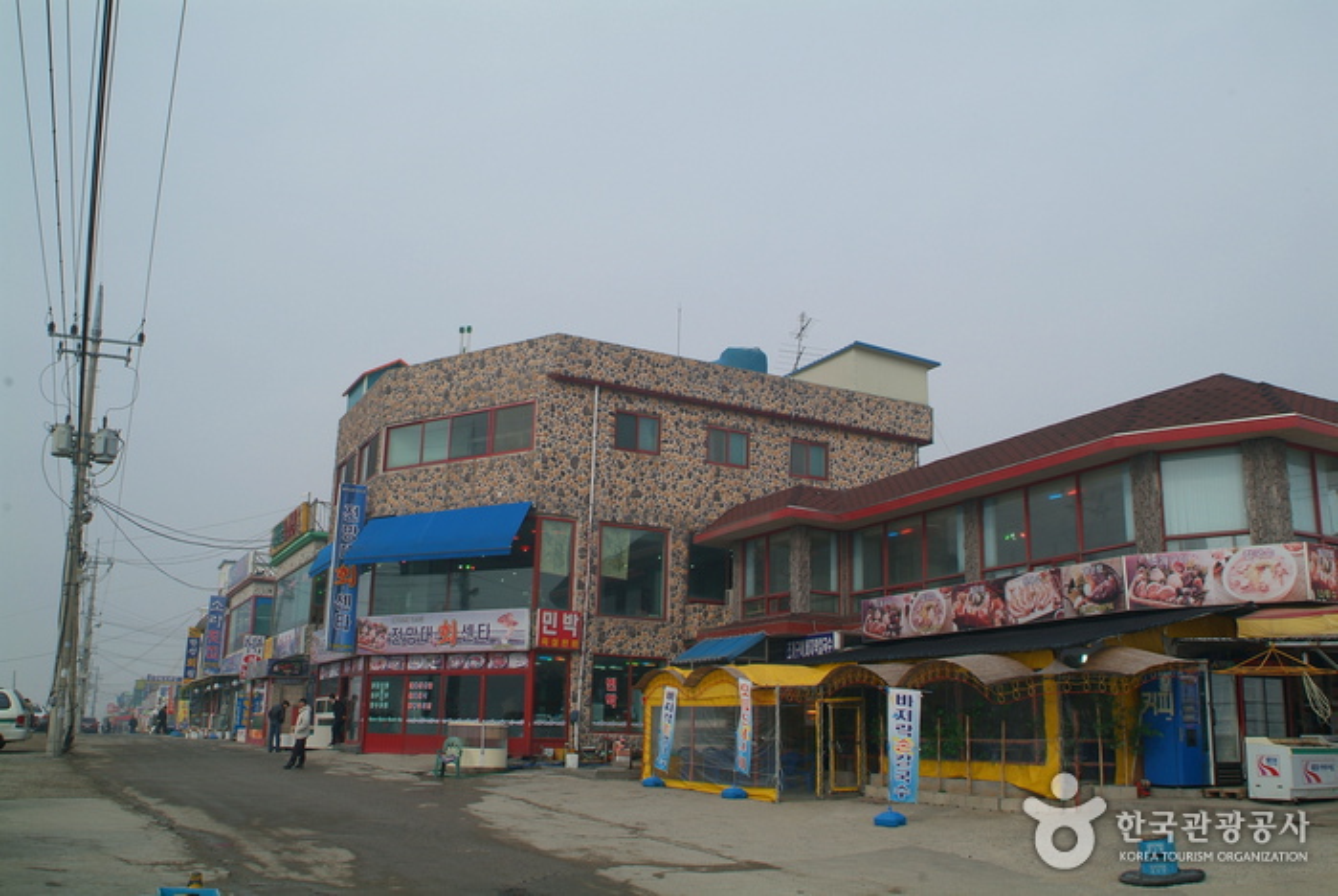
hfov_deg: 61.9
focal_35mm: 30
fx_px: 1116
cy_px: 448
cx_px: 669
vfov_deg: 43.7
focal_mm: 20
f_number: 8
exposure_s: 1/500
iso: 200
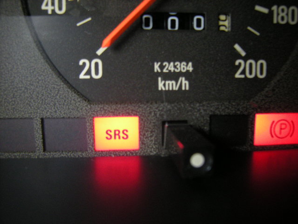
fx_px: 241
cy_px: 112
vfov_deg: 49.7
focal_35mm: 28
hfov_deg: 63.4
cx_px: 149
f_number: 2.8
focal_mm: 4.7
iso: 245
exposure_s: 1/60.3
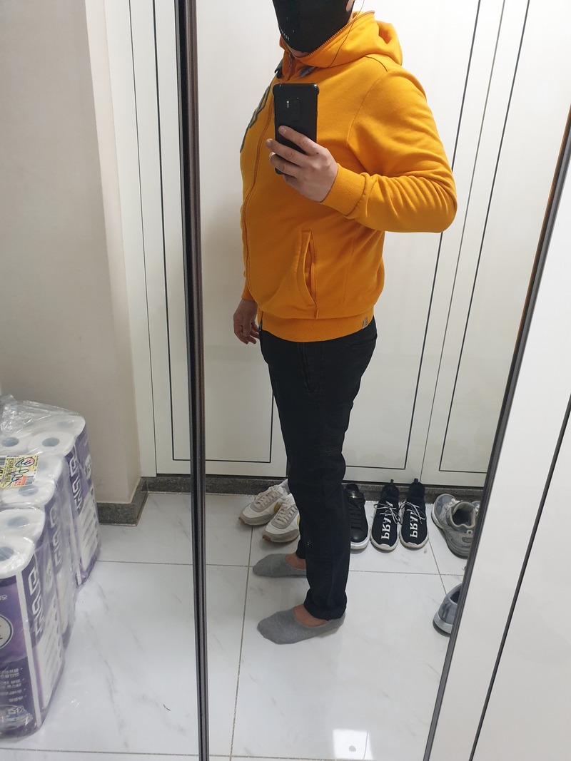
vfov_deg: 67.3
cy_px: 380
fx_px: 572
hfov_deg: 53.1
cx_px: 286
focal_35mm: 26
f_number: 2.4
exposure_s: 1/30
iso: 320
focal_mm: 4.3
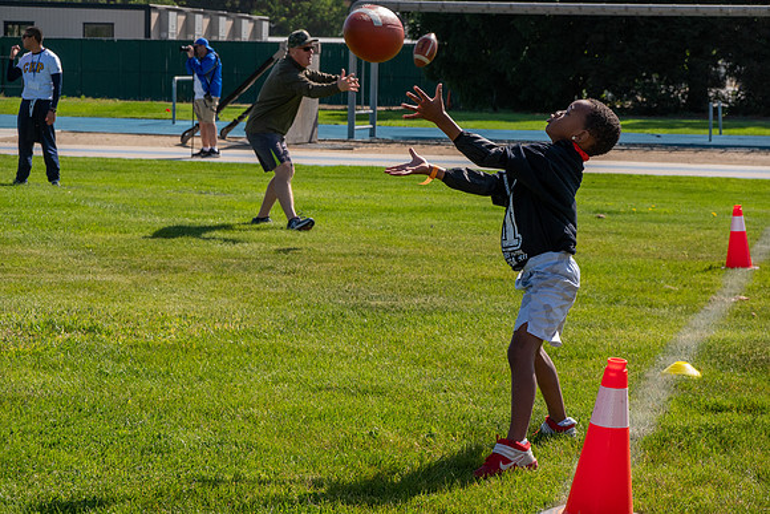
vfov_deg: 15.0
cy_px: 257
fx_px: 1947
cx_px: 385
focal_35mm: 91
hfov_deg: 22.4
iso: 400
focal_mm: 33.33
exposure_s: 1/1600
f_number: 4
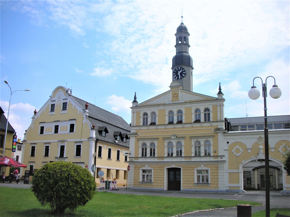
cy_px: 108
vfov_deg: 40.7
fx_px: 293
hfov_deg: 52.6
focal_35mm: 35
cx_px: 145
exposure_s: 1/132
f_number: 8.5
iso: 50
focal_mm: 5.8
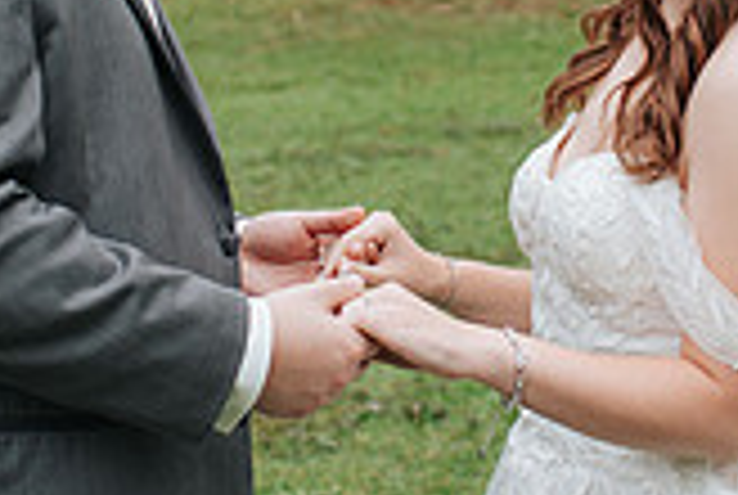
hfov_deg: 15.7
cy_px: 47
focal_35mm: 130
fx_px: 2670
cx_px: 407
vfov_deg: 10.5
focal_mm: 35
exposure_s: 1/640
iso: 100
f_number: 3.2
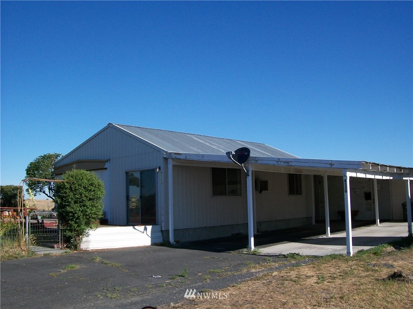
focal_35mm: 36
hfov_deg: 51.4
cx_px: 206
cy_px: 154
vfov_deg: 39.7
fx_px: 430
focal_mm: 6
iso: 80
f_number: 4.8
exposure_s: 1/640
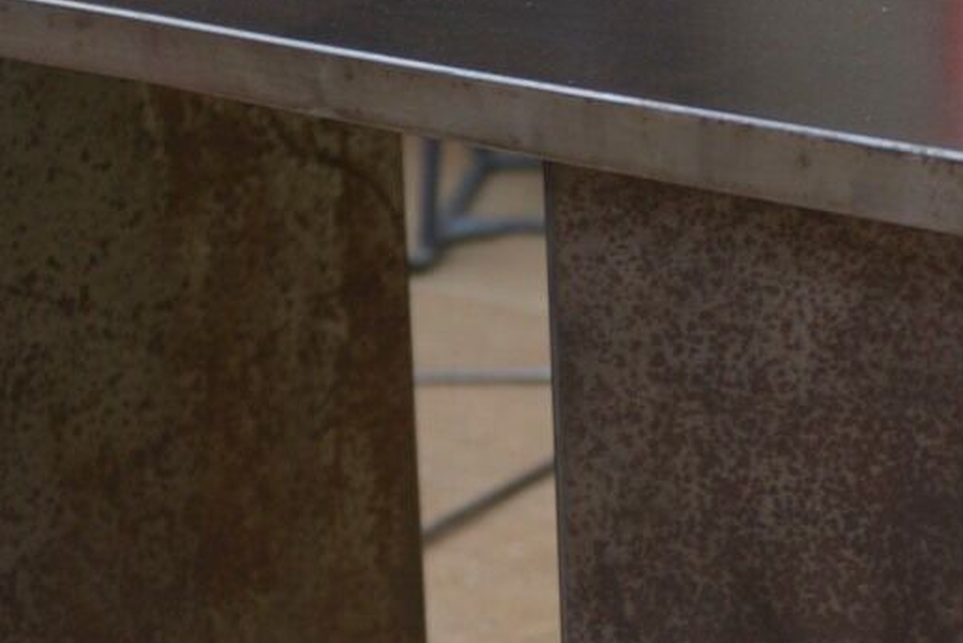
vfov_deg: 8.8
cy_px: 648
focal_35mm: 155
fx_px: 4148
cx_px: 802
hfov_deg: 13.2
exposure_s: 1/50
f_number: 2.8
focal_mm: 35
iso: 200
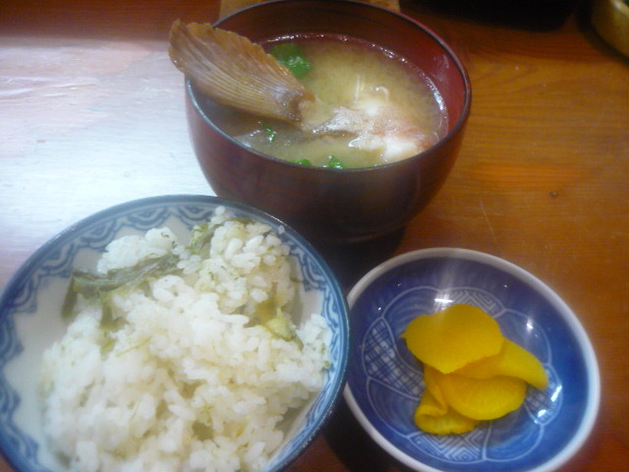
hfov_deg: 55.4
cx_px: 314
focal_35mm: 33
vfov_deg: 42.9
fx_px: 600
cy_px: 236
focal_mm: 5.5
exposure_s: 1/15
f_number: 2.8
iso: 400
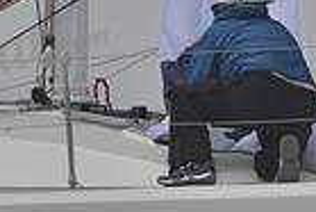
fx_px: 7337
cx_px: -327
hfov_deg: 2.5
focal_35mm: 835
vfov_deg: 1.7
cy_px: 220
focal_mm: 200
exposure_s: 1/800
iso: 280
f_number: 7.1
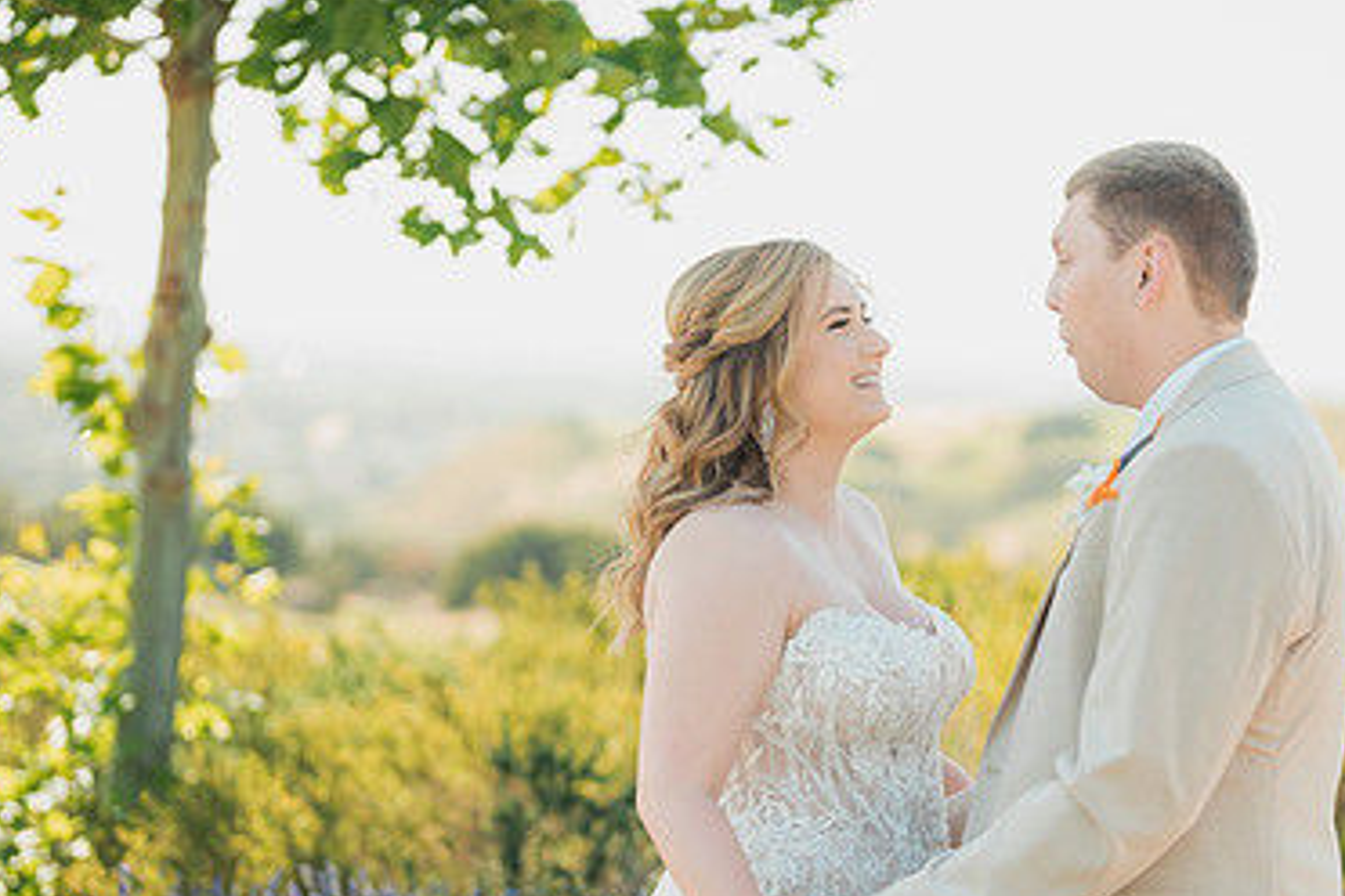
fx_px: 2914
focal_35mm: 78
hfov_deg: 25.9
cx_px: 824
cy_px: 547
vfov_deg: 17.5
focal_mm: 50
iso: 50
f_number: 1.4
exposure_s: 1/1250
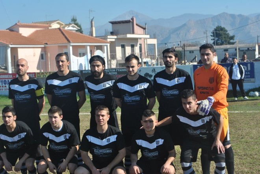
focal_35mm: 82
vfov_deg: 16.6
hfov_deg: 24.6
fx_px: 597
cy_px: 87
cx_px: 130
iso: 100
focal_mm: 55
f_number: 8
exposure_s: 1/250
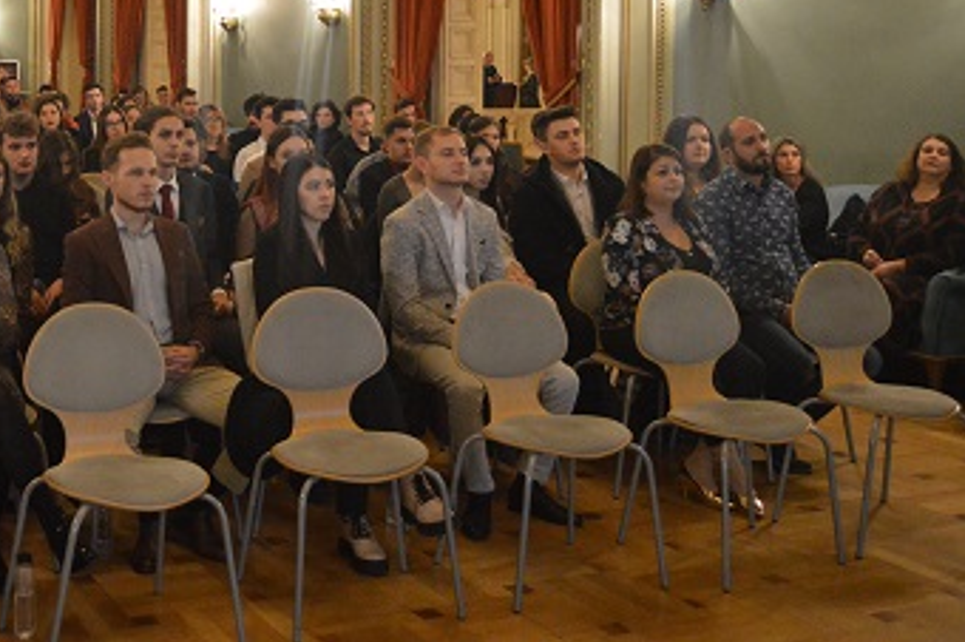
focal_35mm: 50
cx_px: 94
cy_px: 102
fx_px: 1339
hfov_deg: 37.1
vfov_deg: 26.3
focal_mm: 18
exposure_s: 1/60
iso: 2800
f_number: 3.5
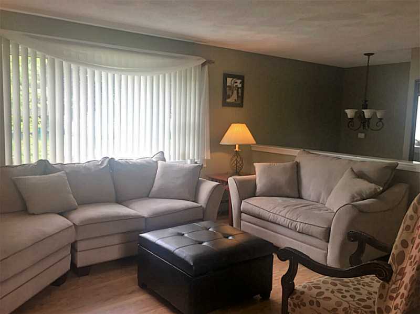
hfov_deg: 61.7
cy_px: 157
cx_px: 210
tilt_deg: -6.9
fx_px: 352
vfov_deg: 48.2
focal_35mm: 29
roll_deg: +0.1
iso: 32
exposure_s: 1/40
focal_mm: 4.15
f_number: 2.2
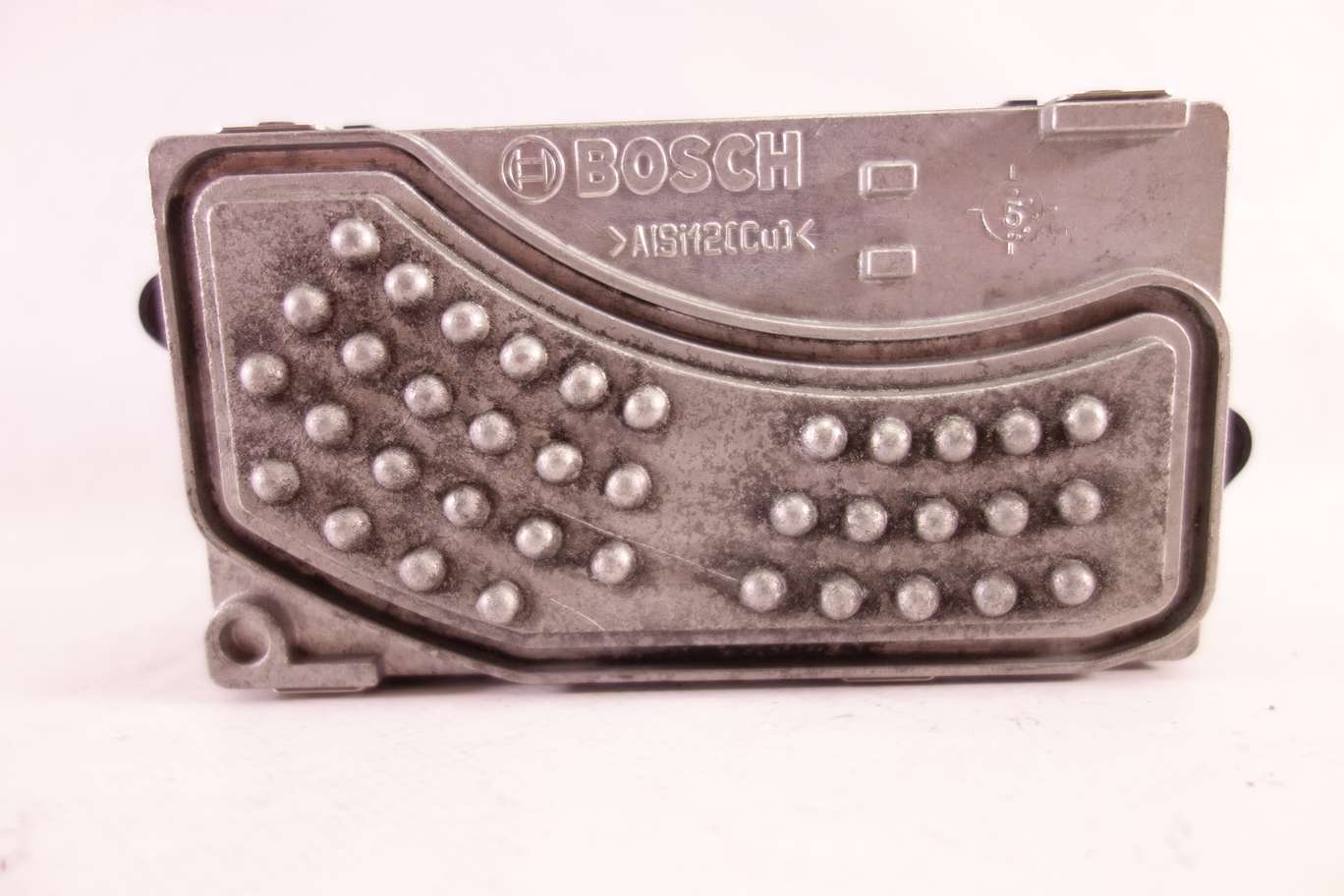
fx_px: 1045
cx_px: 672
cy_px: 448
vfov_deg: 46.4
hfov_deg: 65.5
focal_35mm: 28
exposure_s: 1/60
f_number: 2
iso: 200
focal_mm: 10.4
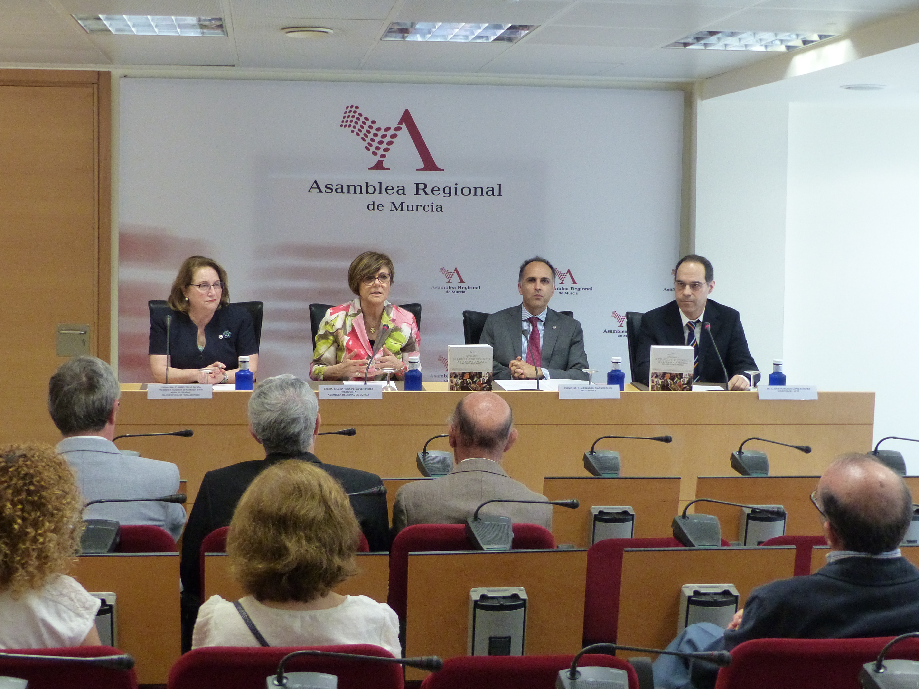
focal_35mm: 53
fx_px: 1407
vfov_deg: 27.5
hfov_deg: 36.2
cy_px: 348
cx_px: 438
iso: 640
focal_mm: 9.1
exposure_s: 1/125
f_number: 2.8
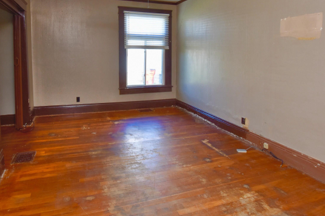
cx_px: 130
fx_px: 190
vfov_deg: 57.7
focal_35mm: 21
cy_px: 66
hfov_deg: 80.3
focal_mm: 10
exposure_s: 1/100
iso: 400
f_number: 5
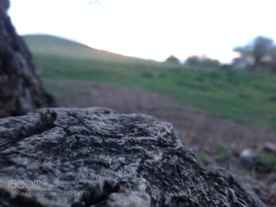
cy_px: 104
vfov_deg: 42.9
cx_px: 138
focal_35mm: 33
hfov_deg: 55.4
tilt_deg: -7.3
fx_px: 263
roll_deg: -2.3
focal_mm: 4.12
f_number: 2.4
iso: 320
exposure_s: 1/20
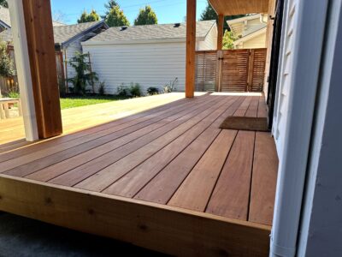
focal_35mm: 24
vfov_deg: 56.8
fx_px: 237
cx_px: 171
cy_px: 128
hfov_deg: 71.6
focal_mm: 6.86
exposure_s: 1/718
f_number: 1.78
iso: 80
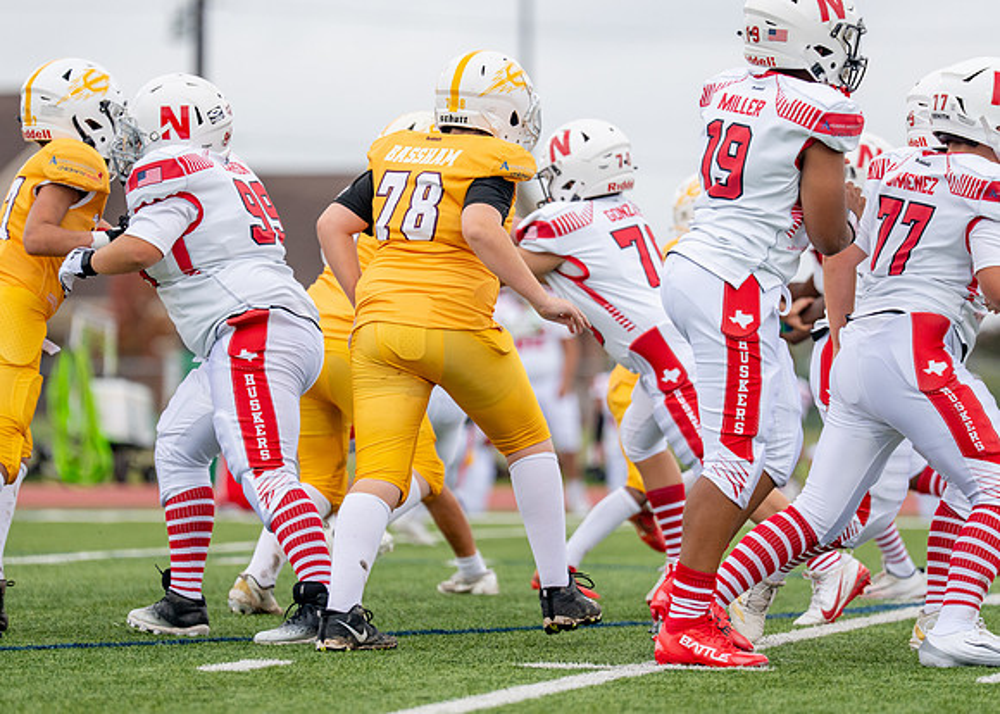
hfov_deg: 6.5
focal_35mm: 308
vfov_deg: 4.7
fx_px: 8744
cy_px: 304
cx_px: 470
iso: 400
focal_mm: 191
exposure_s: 1/2000
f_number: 2.8
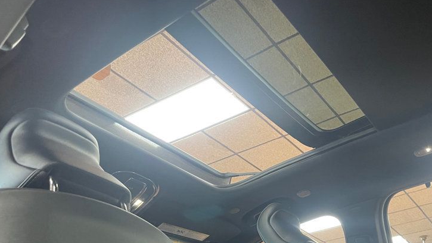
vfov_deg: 28.7
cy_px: 213
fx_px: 458
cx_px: 263
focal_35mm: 40
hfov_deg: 50.1
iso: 200
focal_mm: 4.2
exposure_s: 1/60
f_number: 1.6
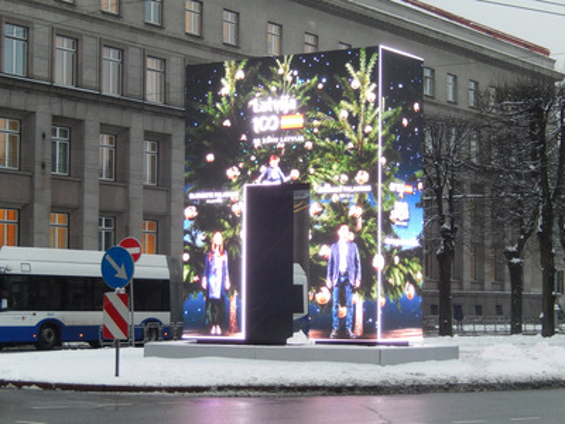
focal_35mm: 95
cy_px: 212
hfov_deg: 20.7
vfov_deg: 15.6
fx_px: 1551
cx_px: 282
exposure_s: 1/30
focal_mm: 17
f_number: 5.2
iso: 400
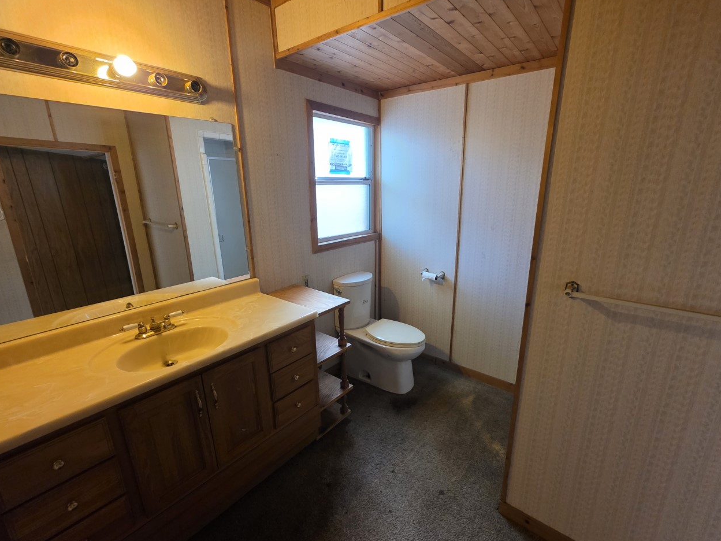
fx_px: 312
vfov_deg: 81.7
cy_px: 279
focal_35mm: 15
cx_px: 373
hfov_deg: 98.1
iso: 500
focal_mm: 2.2
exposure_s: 1/60
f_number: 1.9
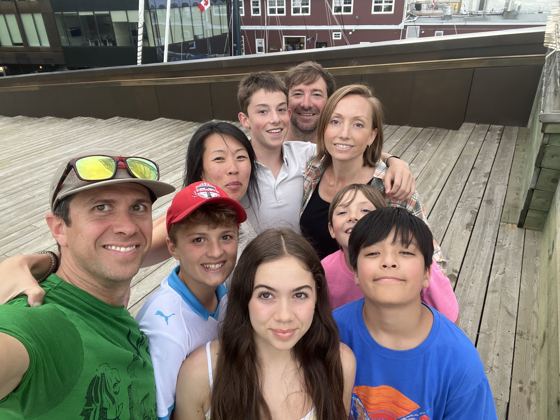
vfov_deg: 56.8
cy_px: 213
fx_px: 388
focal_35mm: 24
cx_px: 281
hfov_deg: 71.6
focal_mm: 2.71
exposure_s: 1/121
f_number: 2.2
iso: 40
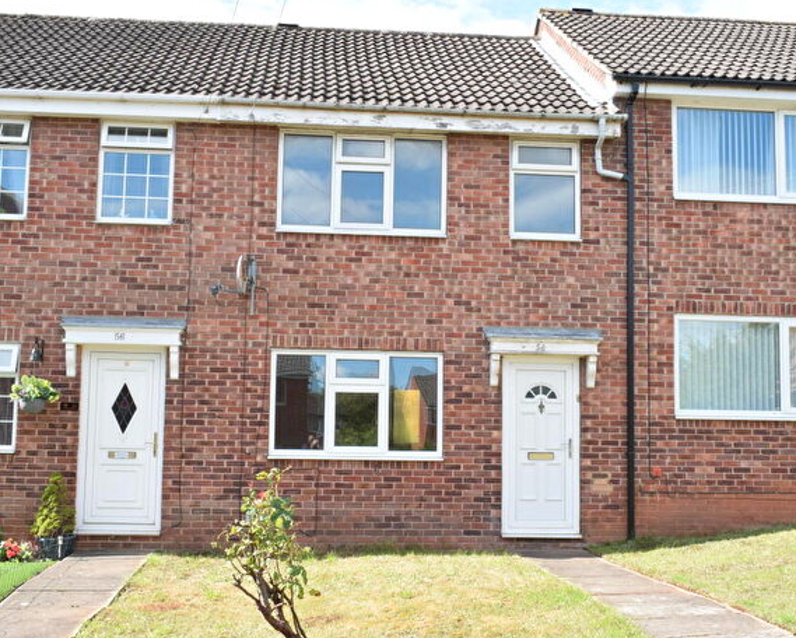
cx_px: 421
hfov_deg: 41.1
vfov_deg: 33.5
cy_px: 320
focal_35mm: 45
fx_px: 1061
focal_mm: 26
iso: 800
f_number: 16
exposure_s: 1/200
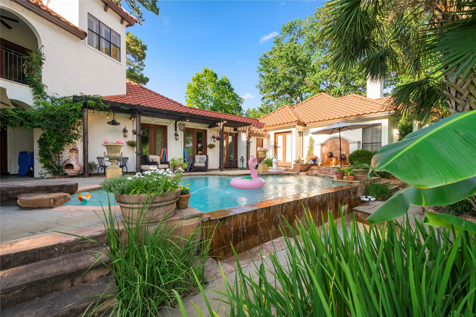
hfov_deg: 104.3
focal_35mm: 14
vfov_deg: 81.2
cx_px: 238
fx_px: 185
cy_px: 158
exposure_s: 1/200
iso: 400
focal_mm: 14
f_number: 8
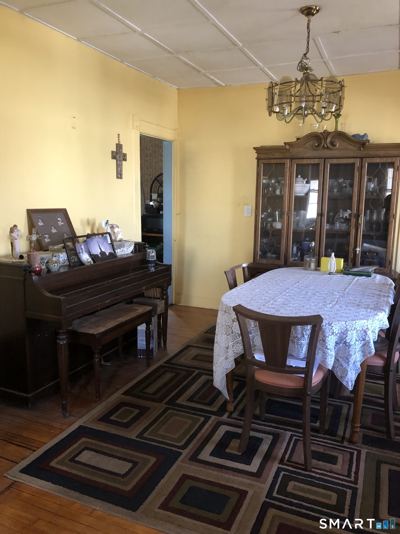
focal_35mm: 28
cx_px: 200
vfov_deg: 63.4
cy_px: 267
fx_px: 431
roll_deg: -1.2
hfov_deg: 49.7
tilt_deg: -8.9
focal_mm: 3.99
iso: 100
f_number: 1.8
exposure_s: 1/13
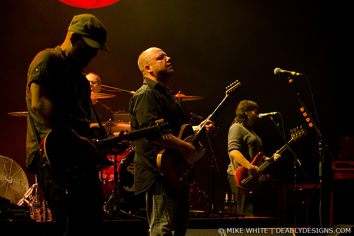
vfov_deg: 11.4
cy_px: 118
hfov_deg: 17.1
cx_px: 177
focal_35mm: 120
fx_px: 1180
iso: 1600
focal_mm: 80
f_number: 3.5
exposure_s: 1/250
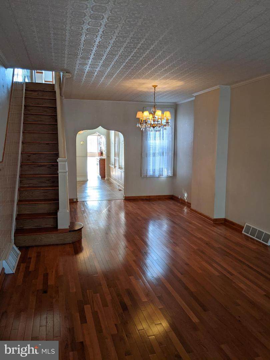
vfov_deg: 65.3
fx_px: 281
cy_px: 180
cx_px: 135
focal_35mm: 27
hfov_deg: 51.4
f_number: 1.8
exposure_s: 1/120
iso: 69
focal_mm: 4.44
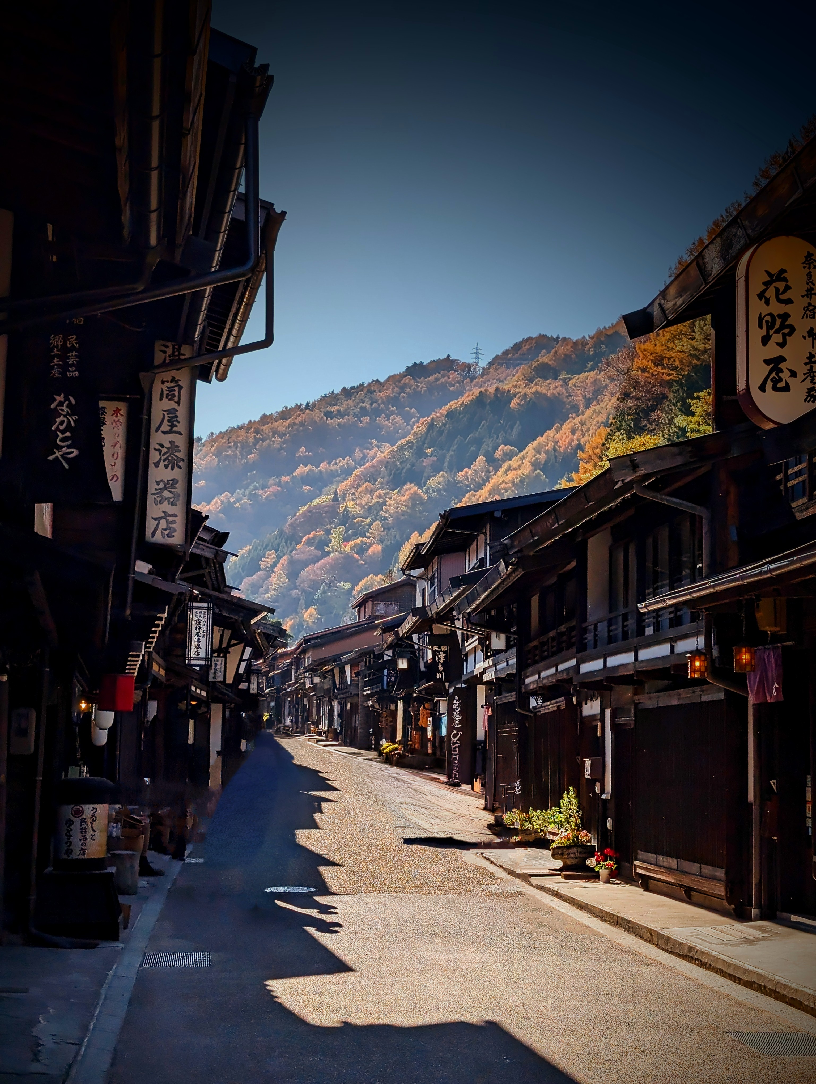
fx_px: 1536
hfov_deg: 29.7
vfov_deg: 38.9
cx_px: 408
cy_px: 542
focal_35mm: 49
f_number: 1.68
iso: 20
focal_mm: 6.9
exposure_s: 1/1706
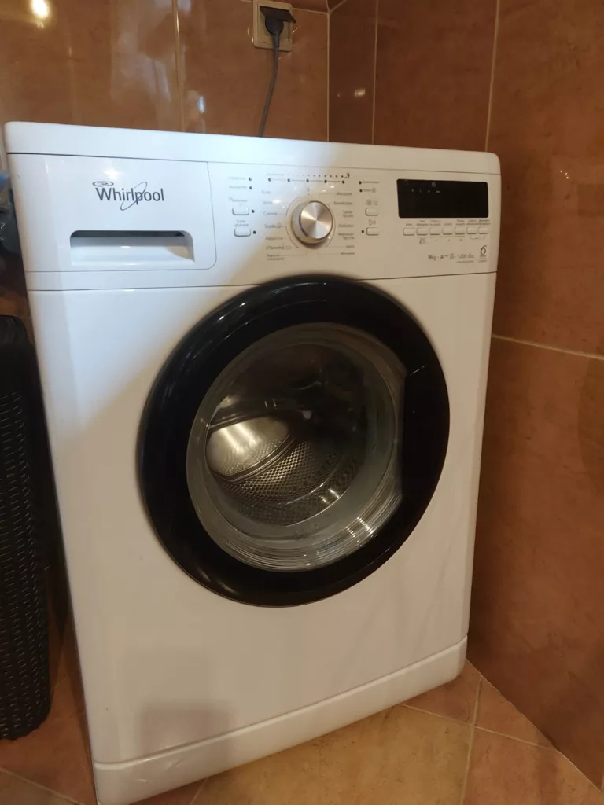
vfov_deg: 69.4
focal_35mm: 25
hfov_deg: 54.9
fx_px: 582
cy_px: 402
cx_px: 302
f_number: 1.8
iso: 400
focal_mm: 5.23
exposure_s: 1/50
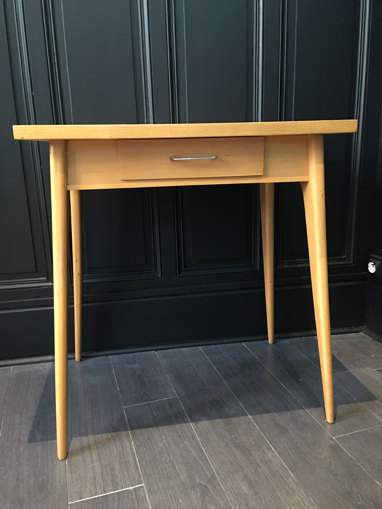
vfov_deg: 61.7
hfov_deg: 48.2
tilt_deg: -10.8
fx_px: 427
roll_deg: +1.4
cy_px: 254
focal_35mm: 29
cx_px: 191
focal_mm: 4.15
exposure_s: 1/8
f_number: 2.2
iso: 160
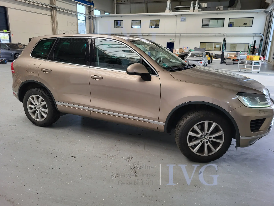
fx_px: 206
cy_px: 103
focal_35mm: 26
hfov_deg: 67.3
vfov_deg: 53.1
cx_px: 137
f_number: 1.8
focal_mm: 5.4
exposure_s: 1/100
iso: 160
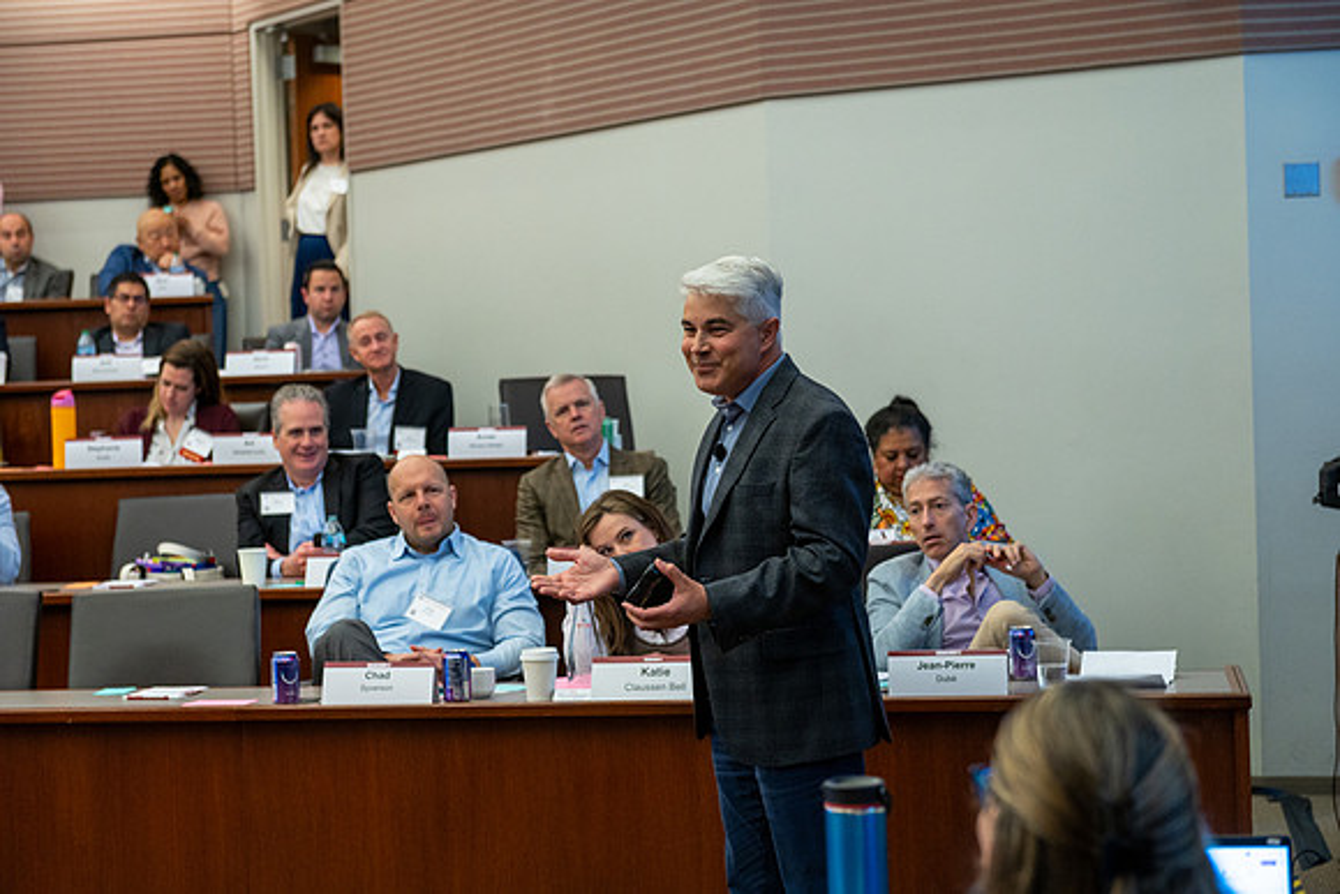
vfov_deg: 19.4
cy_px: 447
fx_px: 2612
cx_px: 670
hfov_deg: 28.8
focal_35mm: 70
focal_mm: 70
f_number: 4
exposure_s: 1/160
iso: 1250
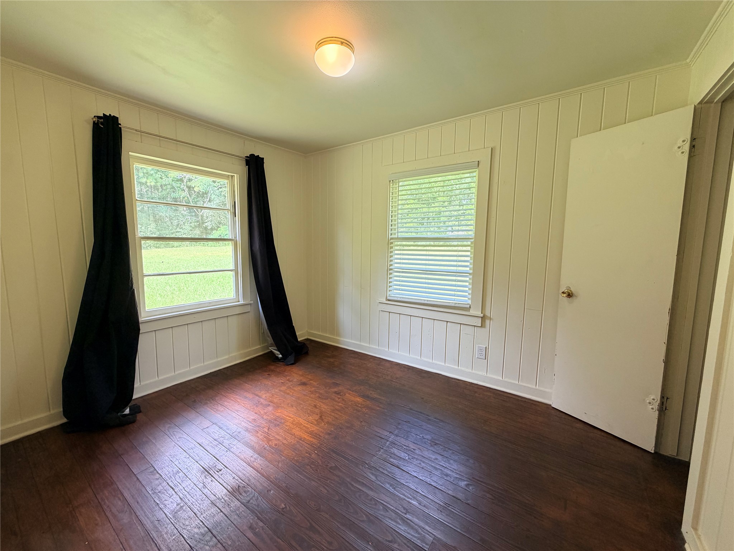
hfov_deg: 102.1
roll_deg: +0.2
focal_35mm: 14
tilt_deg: -5.7
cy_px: 276
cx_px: 367
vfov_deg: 85.7
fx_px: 297
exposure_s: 1/120
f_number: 2.2
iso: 125
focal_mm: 2.22
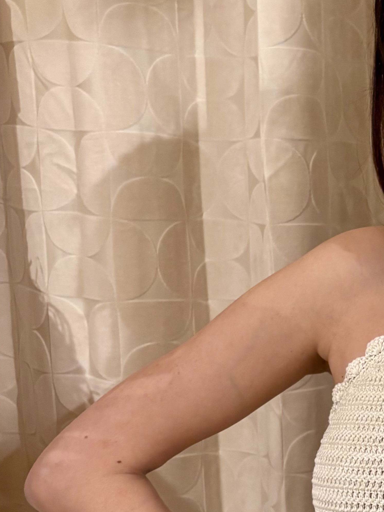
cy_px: 379
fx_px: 1109
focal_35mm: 75
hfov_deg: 17.9
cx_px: 549
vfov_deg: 25.7
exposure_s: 1/50
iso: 160
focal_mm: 5.96
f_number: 1.6
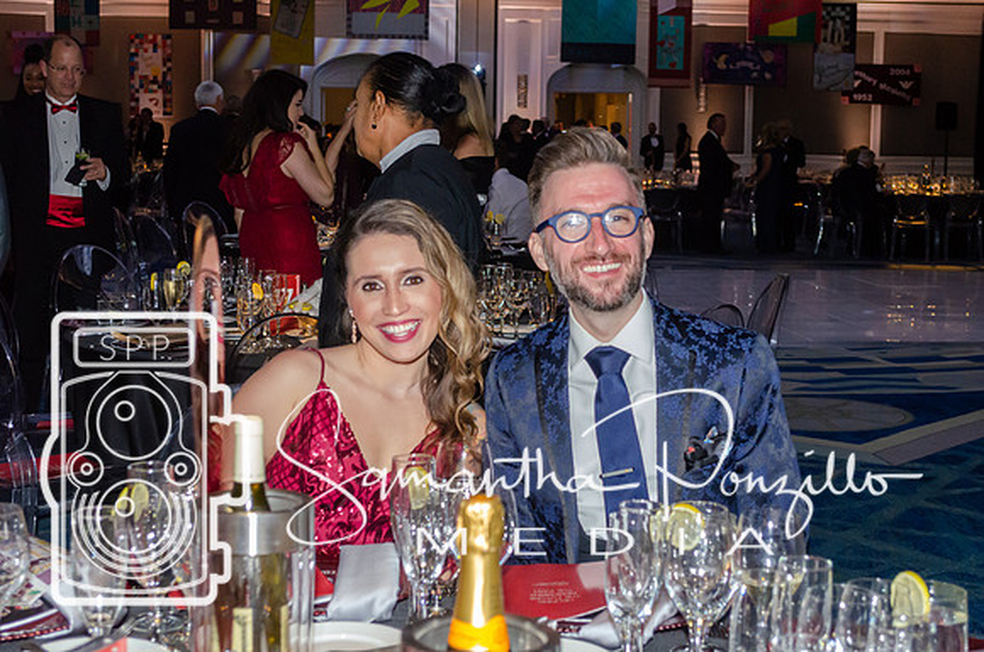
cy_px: 326
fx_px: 1636
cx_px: 492
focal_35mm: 60
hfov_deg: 33.5
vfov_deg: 22.5
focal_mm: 40
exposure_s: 1/60
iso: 2800
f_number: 5.3
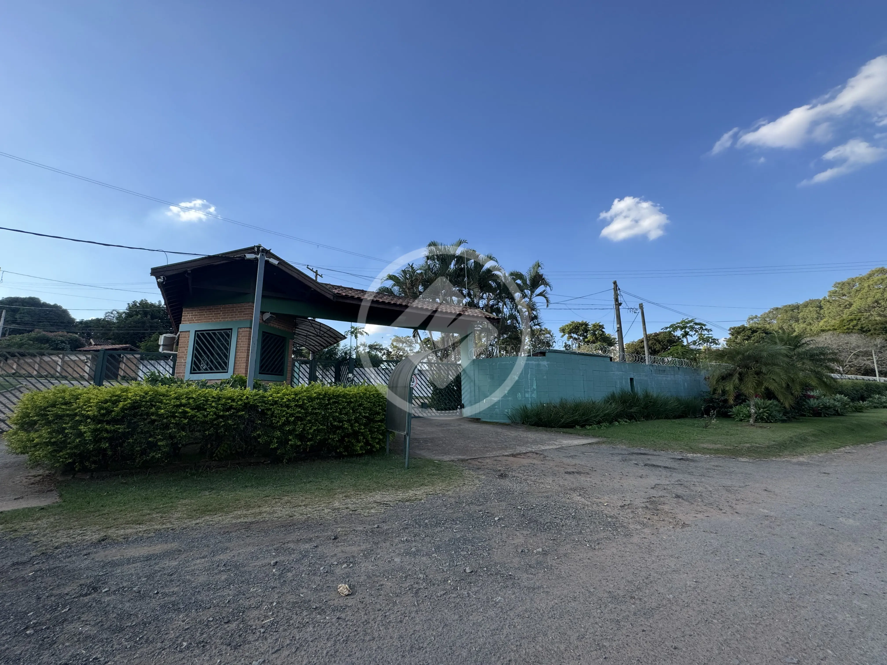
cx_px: 444
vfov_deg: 85.7
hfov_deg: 102.1
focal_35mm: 14
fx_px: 359
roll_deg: +1.7
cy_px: 332
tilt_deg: +10.9
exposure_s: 1/787
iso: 40
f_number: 2.2
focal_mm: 2.22
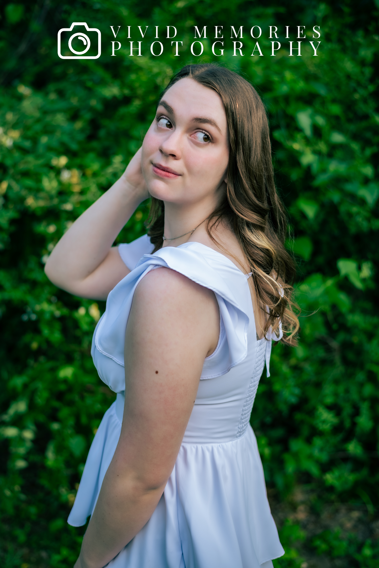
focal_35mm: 50
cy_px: 284
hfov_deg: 27.0
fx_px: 789
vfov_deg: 39.6
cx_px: 190
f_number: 2.2
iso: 100
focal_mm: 50
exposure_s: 1/250
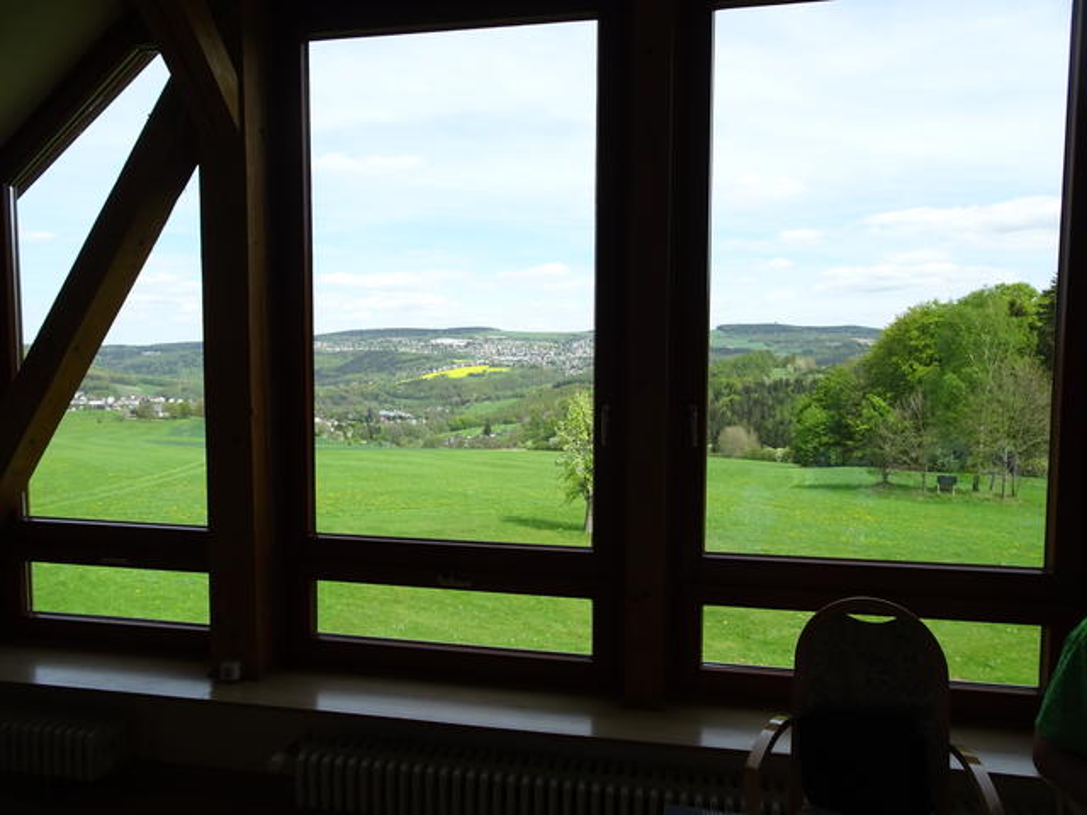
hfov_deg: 71.6
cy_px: 408
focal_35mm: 24
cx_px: 544
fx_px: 754
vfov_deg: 56.8
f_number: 3.5
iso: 80
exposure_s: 1/400
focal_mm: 4.1
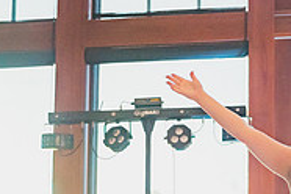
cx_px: 344
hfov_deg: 12.9
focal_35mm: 156
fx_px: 1261
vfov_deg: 8.7
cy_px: 225
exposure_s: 1/3200
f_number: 1.4
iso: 1250
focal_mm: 50
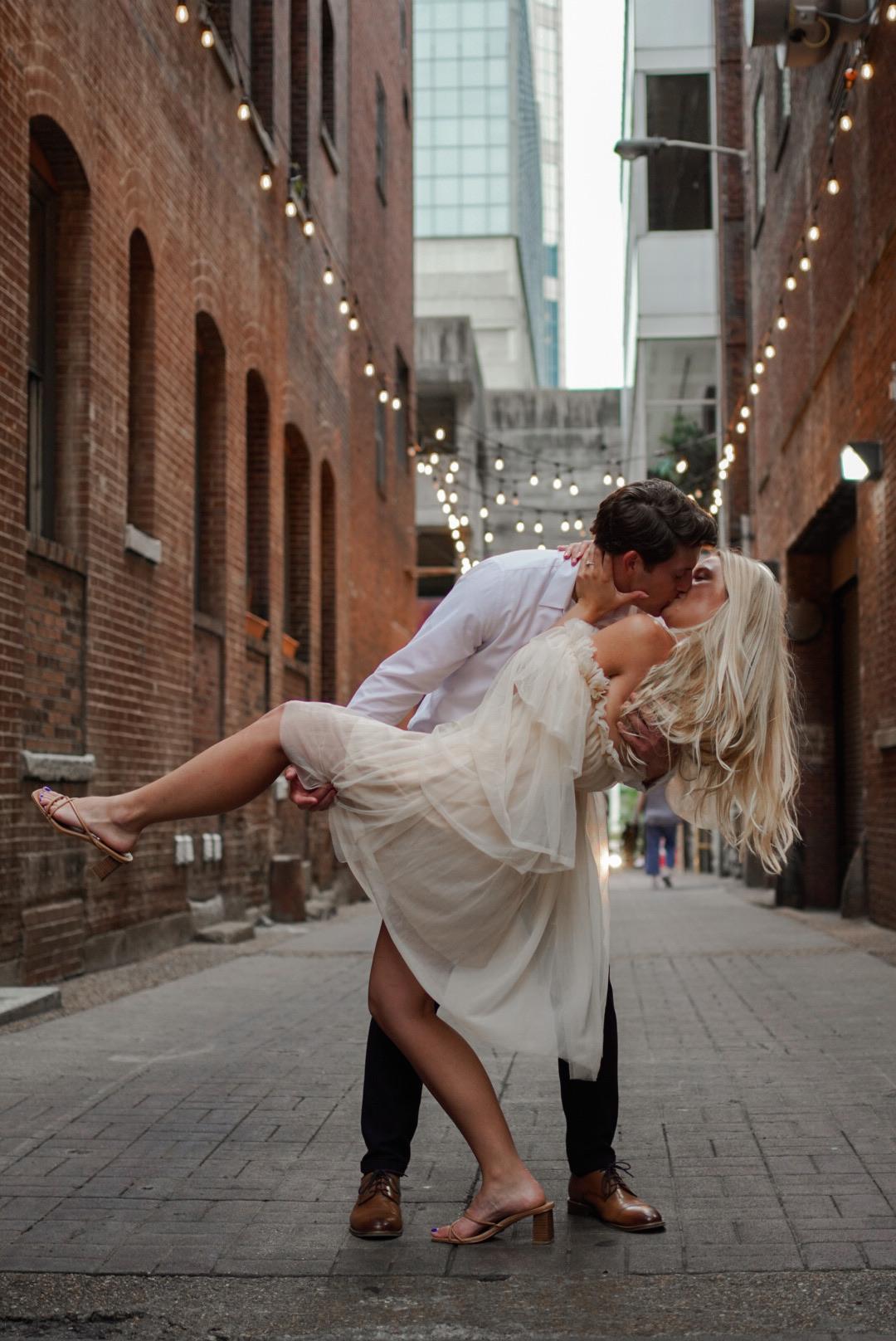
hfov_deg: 25.8
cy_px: 670
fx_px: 1956
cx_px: 448
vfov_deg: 37.8
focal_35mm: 52
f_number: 2
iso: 250
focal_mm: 35
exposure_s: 1/125
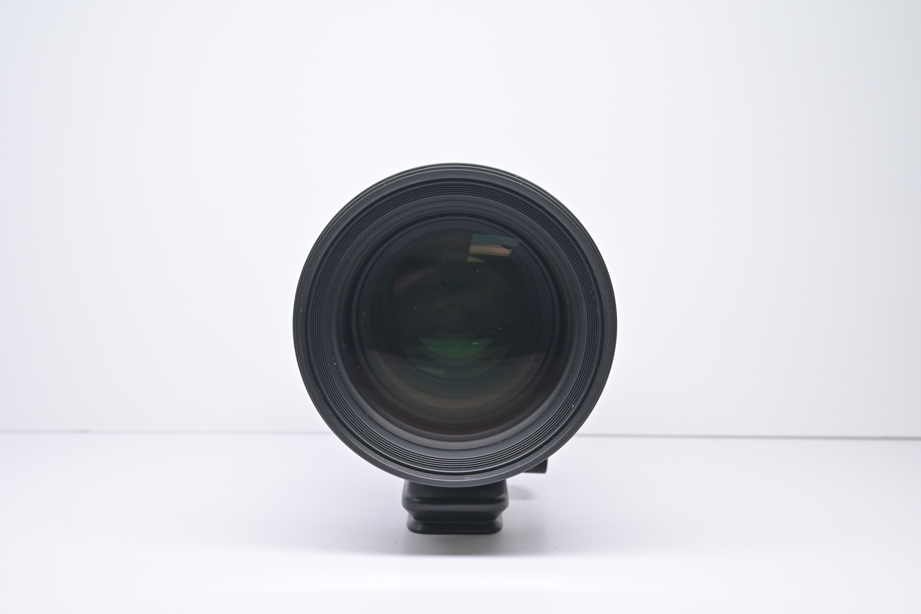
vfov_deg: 33.4
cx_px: 460
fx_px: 1023
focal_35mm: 40
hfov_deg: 48.5
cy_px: 307
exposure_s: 1/50
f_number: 9
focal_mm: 40
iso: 640
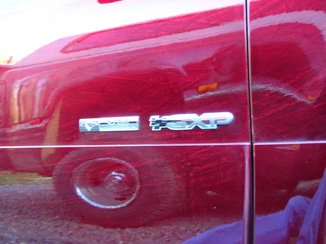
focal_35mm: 47
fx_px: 443
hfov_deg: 40.4
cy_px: 122
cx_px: 163
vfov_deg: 30.9
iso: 63
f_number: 3.4
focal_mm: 7.8
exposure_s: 1/4
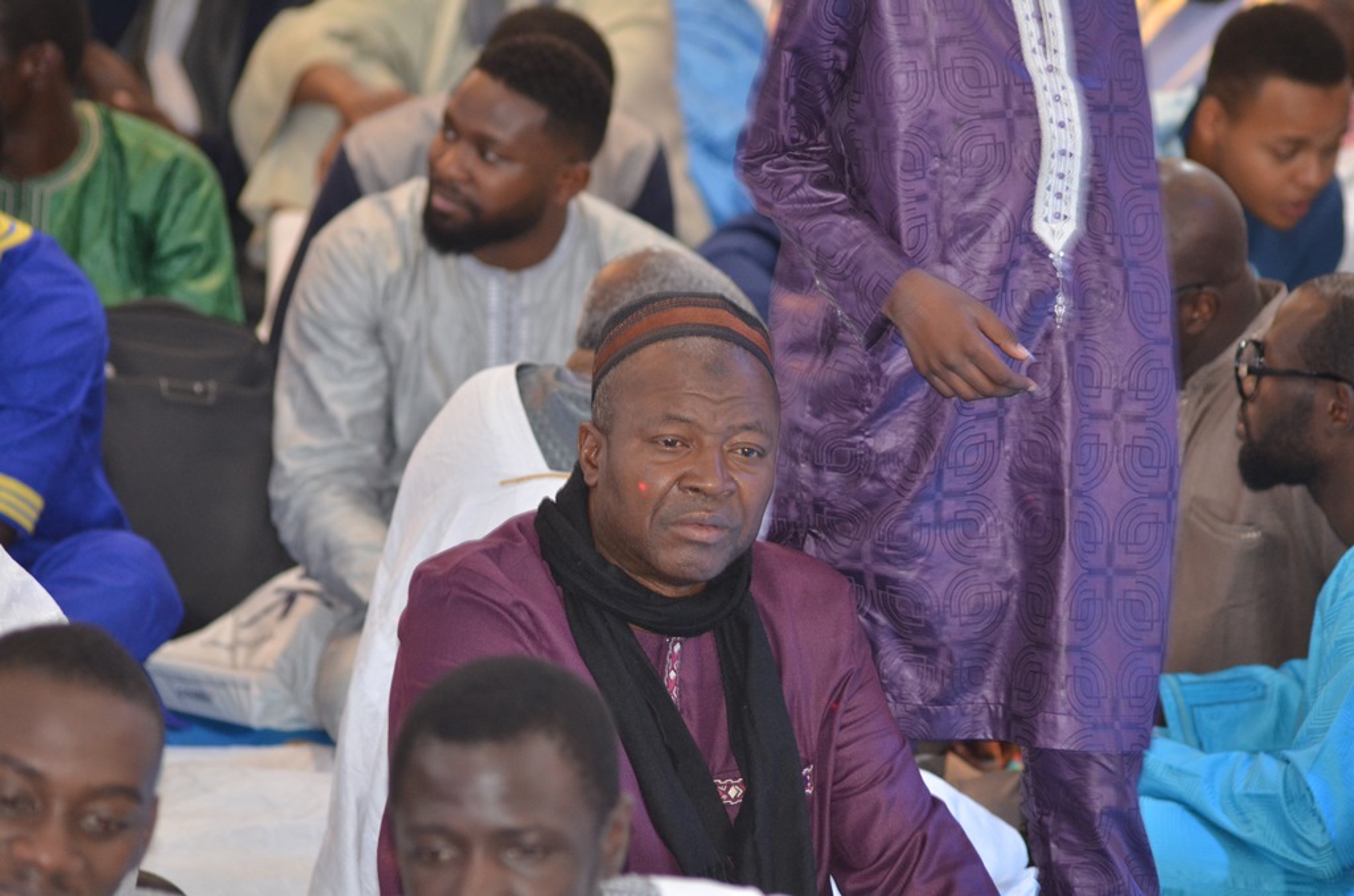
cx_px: 677
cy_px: 448
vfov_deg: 6.1
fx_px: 8444
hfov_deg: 9.2
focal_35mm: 225
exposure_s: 1/60
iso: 800
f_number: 4.5
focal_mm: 150
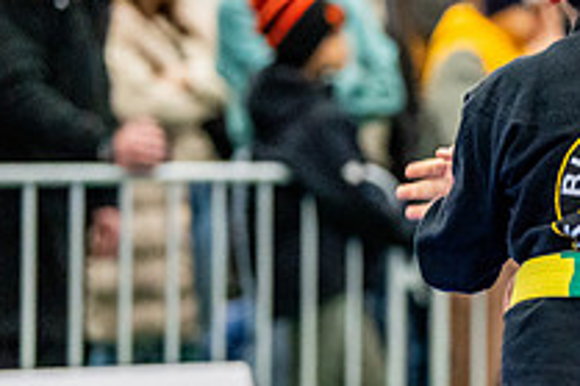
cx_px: 771
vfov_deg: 4.0
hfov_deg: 6.0
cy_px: 171
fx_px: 5538
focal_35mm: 344
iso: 6400
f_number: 2.8
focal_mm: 124
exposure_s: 1/500
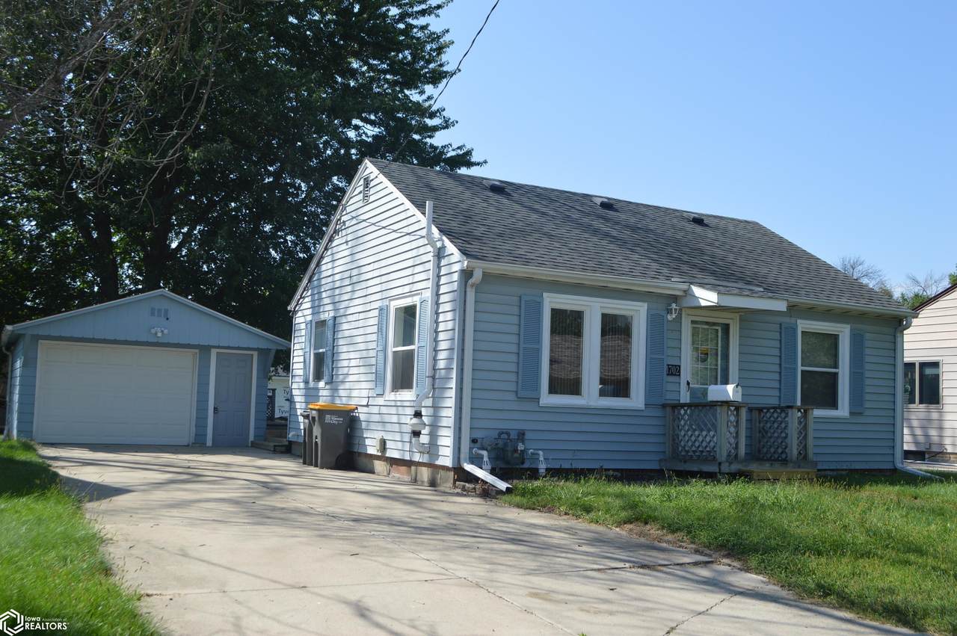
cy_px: 318
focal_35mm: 36
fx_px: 956
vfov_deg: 36.8
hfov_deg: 53.2
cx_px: 478
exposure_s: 1/200
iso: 100
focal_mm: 24
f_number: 7.1
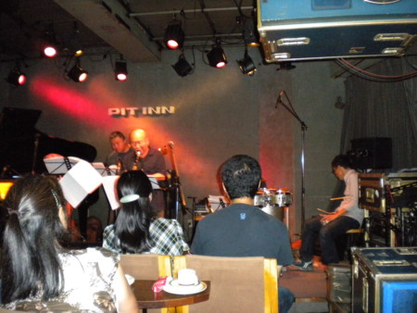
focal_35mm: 35
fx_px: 422
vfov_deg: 40.7
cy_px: 156
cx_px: 208
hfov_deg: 52.6
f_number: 3.1
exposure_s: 1/30
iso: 800
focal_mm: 6.3
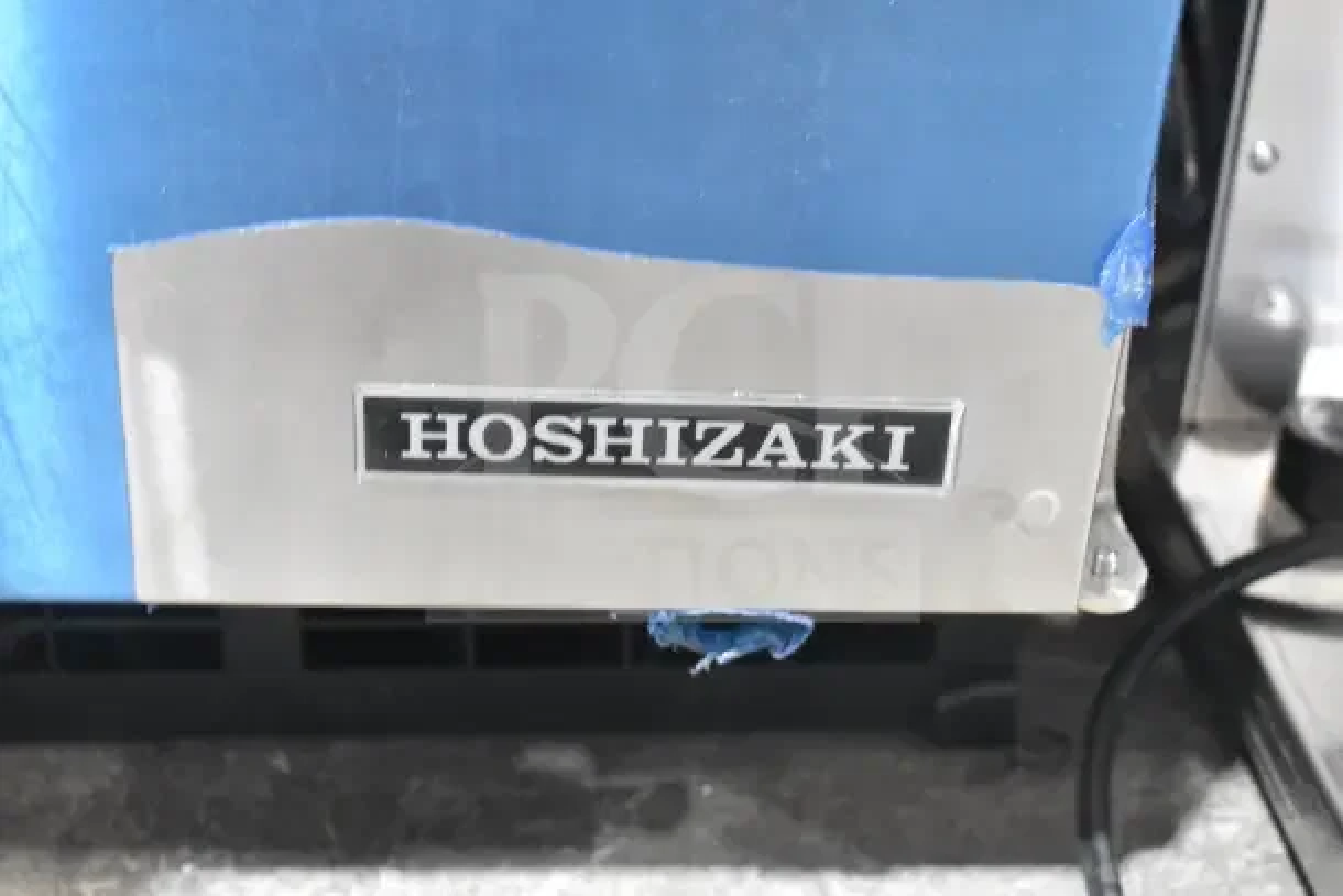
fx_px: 2127
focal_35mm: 57
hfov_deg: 35.0
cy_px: 448
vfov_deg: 23.8
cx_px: 672
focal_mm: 38
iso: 6400
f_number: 5
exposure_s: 1/100
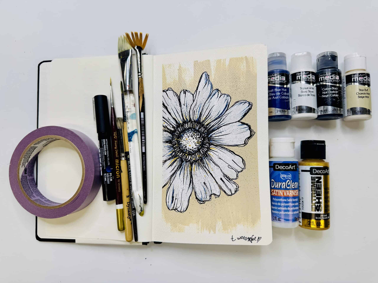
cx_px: 189
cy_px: 142
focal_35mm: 24
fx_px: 262
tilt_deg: -86.0
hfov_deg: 71.6
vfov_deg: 56.8
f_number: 1.78
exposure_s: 1/671
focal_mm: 6.76
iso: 80
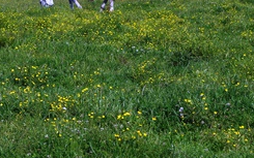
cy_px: 27
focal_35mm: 218
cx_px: 78
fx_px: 1509
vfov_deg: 6.0
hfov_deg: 9.6
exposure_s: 1/1000
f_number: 8
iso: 200
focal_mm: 55
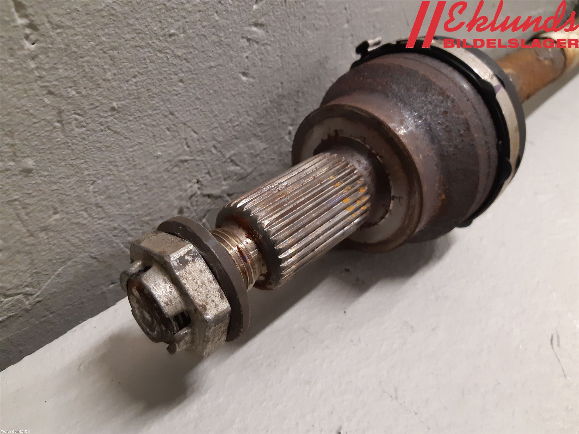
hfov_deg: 67.3
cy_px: 217
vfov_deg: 53.1
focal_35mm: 26
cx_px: 290
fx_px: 435
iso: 250
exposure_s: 1/50
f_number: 1.7
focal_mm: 3.93
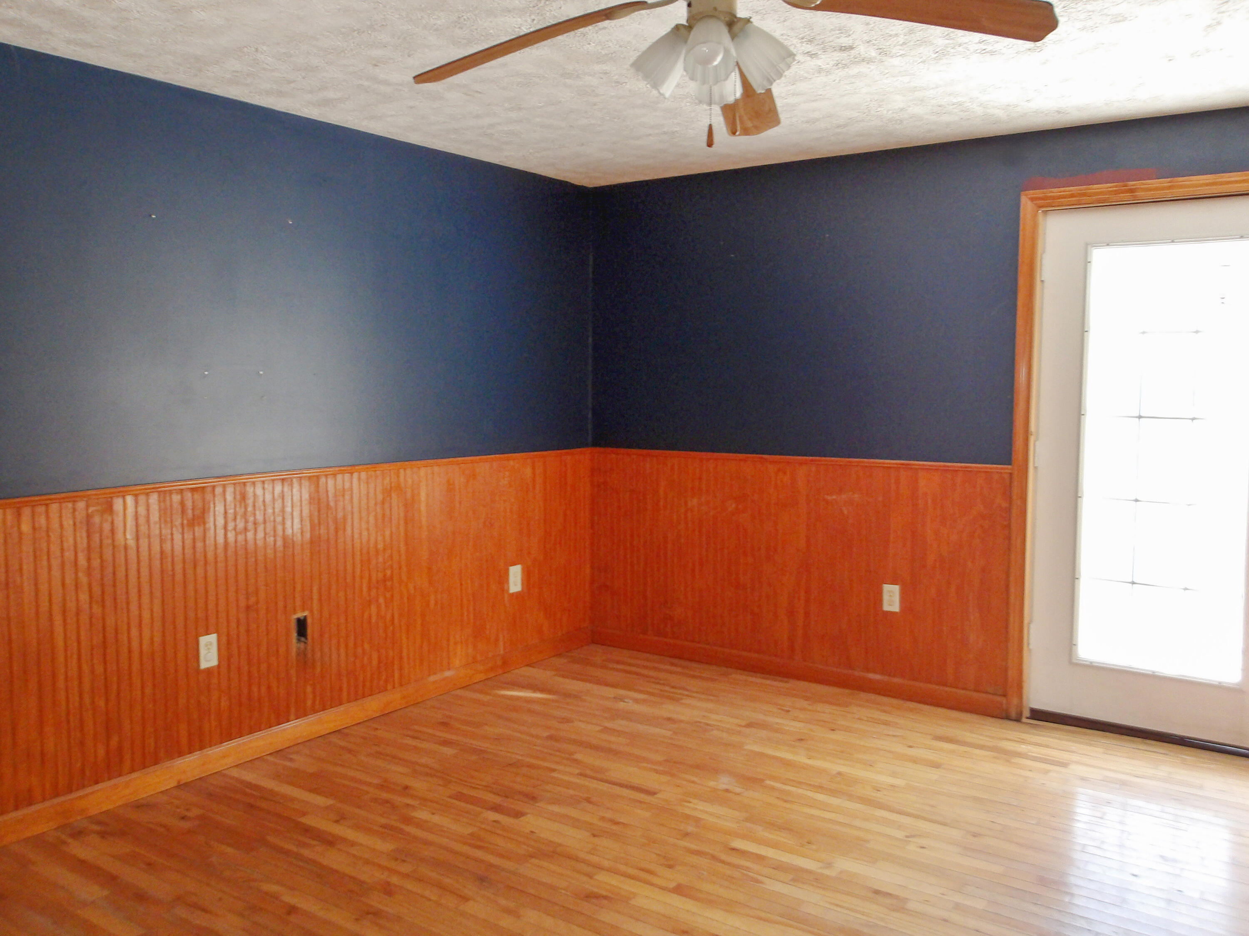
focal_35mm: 27
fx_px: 974
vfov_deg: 51.3
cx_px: 624
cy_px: 468
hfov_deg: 65.3
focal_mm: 4.9
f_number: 3
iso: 320
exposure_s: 1/60
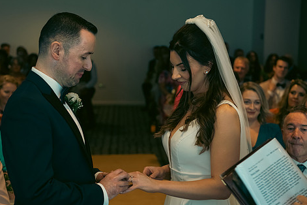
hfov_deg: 29.2
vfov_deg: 19.7
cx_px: 139
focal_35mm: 69
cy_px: 114
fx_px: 588
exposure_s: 1/160
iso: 1000
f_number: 3.5
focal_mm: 56
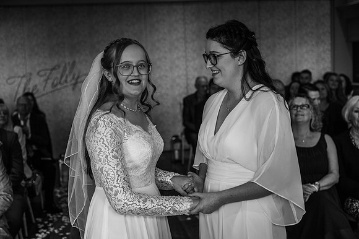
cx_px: 180
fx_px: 488
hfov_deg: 40.4
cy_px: 120
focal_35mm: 49
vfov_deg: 27.5
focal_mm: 49
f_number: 3.5
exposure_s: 1/200
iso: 560
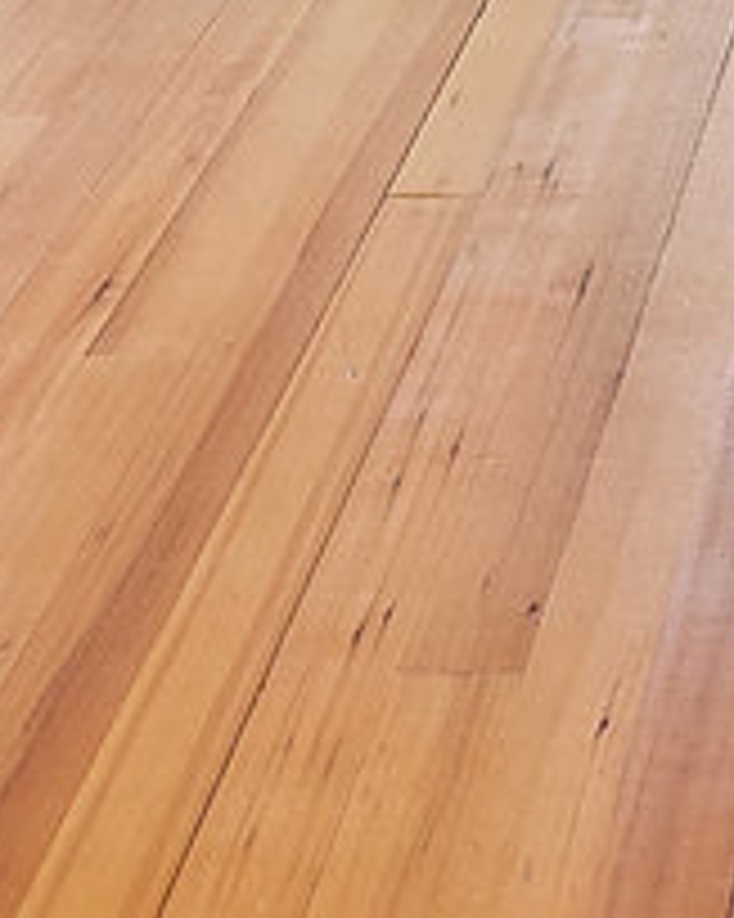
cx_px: 1157
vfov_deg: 12.3
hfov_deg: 12.3
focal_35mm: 118
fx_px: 3207
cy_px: -1393
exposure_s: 1
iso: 400
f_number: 7.1
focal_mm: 16
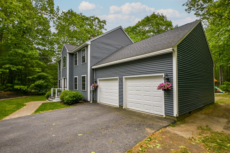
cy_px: 76
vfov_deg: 67.4
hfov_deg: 90.0
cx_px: 115
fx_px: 115
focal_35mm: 18
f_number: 5.6
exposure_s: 1/250
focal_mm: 12
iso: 200
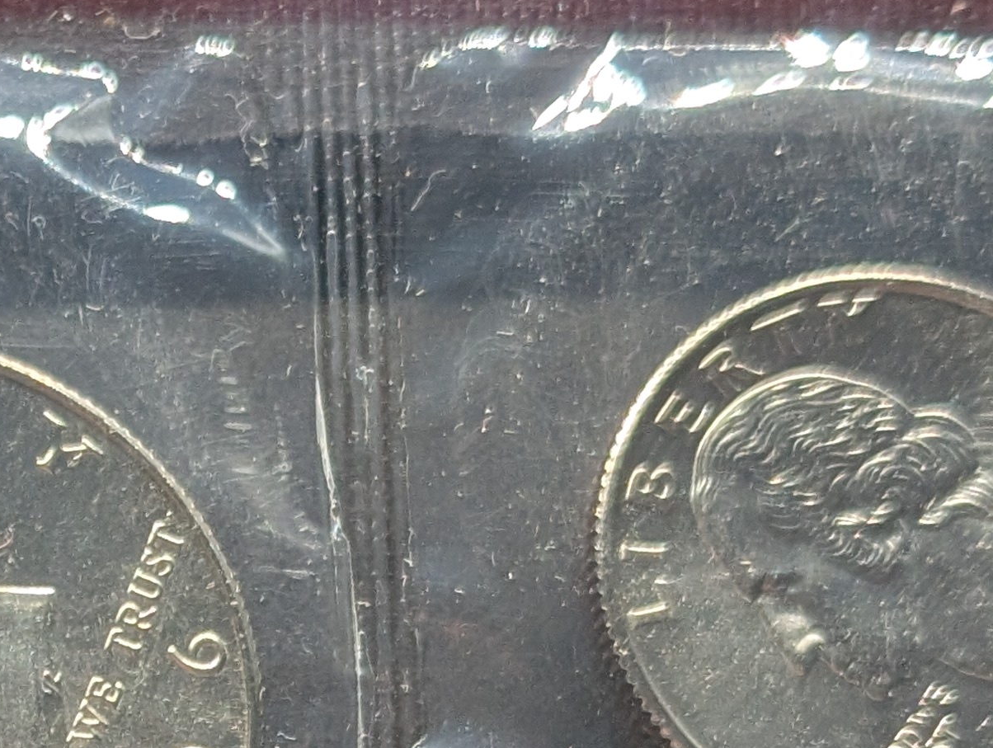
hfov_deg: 11.6
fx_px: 4770
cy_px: 1160
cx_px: -294
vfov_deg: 8.7
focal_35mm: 166
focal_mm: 6.9
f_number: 1.68
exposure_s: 1/81.5
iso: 79
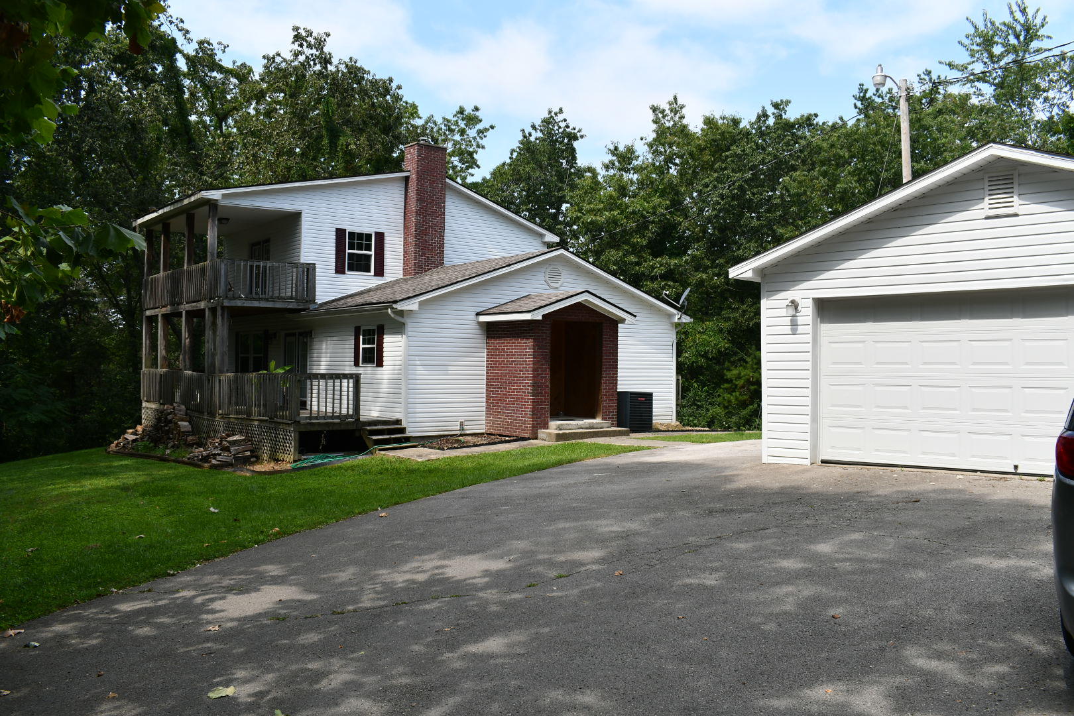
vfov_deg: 42.3
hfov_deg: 60.3
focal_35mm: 31
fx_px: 925
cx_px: 537
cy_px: 358
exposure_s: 1/250
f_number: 8
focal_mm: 21
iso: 140
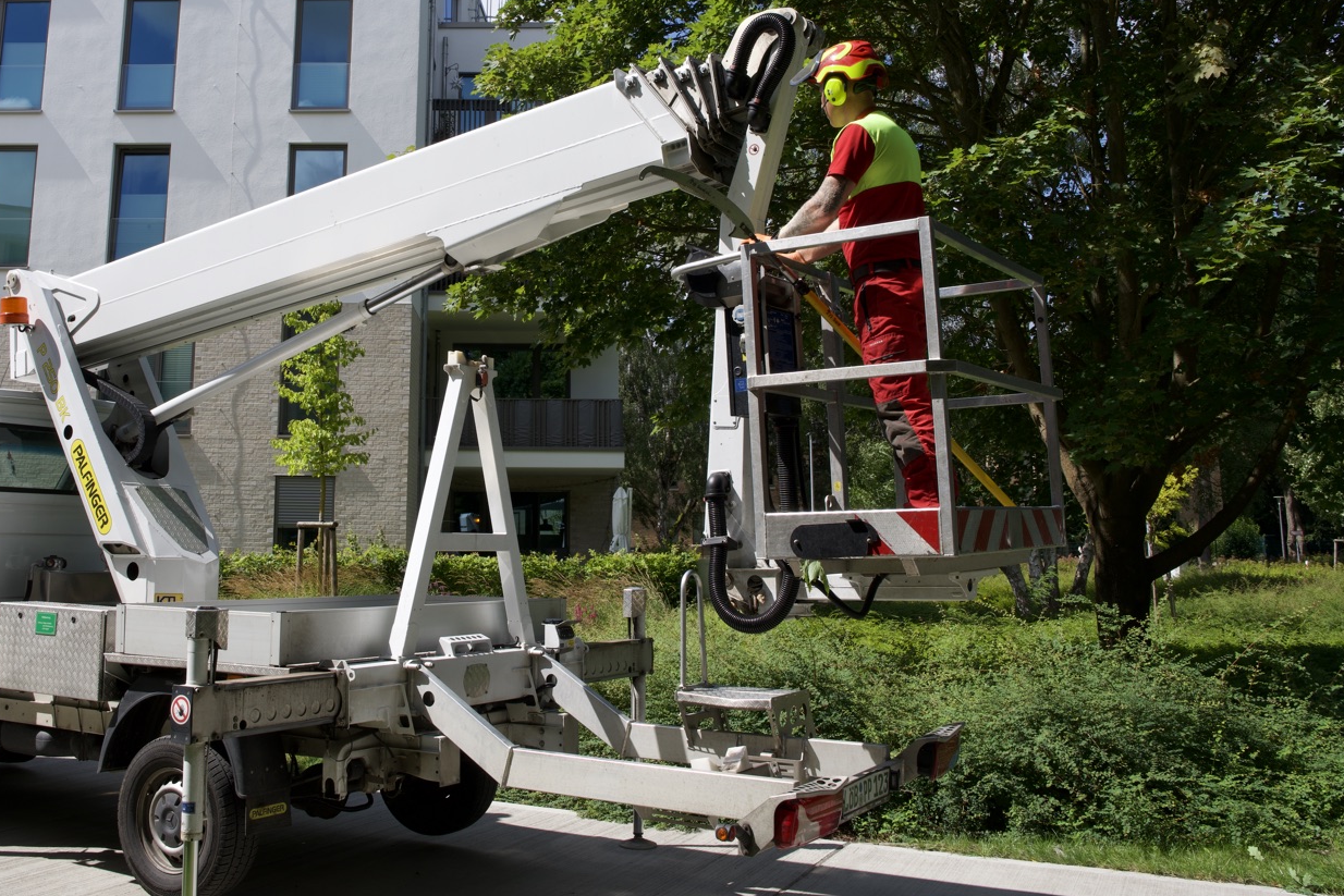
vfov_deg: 37.4
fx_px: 1307
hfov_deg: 54.0
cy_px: 295
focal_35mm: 35
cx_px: 533
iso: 100
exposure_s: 1/100
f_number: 11
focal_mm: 24
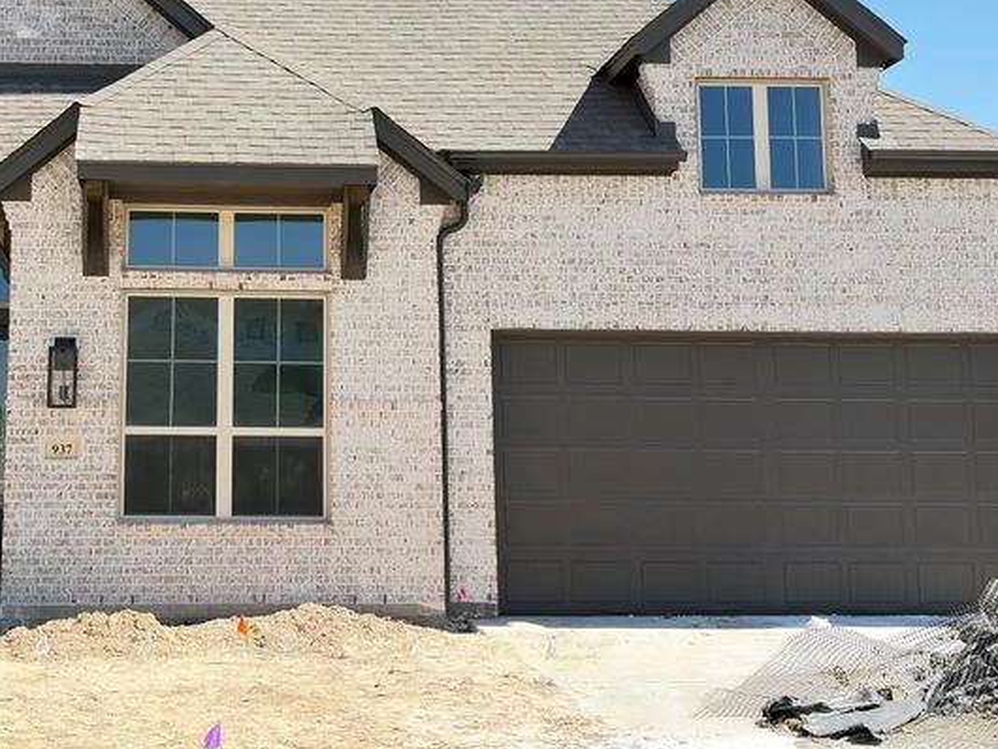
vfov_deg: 26.0
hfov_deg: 33.7
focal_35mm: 56
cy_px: 241
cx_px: 269
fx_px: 1615
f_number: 1.6
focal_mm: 5.96
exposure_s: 1/1171
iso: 50
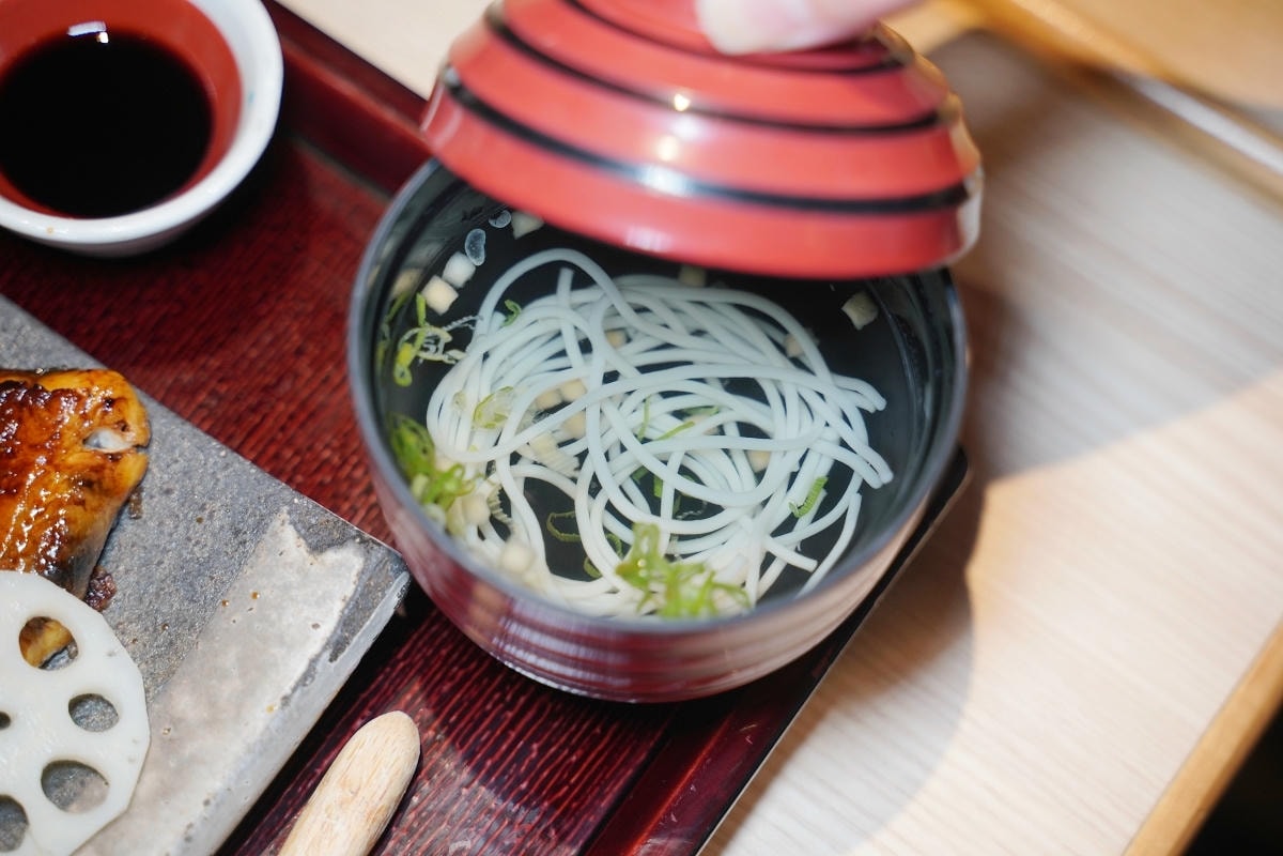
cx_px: 642
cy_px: 428
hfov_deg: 27.0
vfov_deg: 18.2
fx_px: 2673
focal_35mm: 75
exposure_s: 1/80
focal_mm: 75
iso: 500
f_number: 4
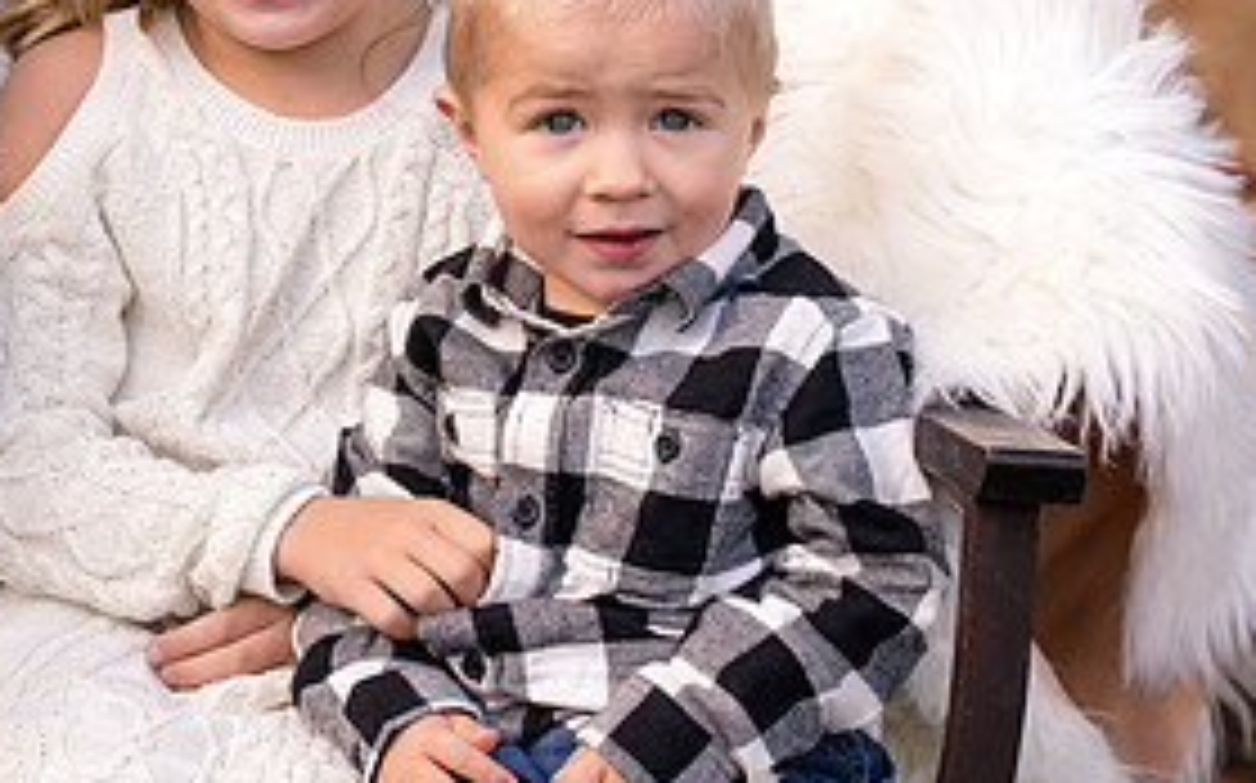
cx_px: 162
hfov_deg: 10.5
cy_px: 182
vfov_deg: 6.6
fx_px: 6808
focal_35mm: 199
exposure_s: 1/1000
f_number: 3.5
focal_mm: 92
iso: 400
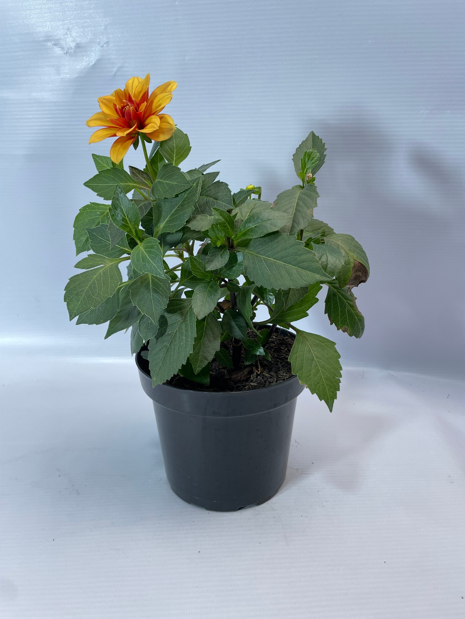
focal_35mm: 26
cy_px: 310
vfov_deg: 67.3
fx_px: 466
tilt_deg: -17.4
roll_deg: +0.5
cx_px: 232
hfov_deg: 53.1
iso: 32
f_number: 1.6
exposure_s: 1/140
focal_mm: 4.2
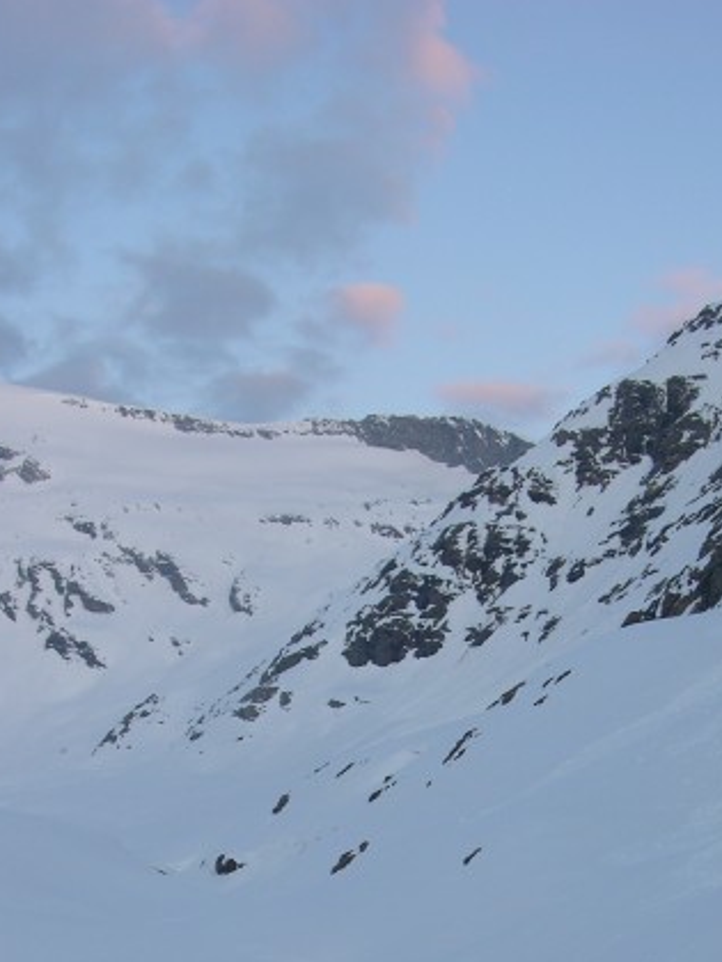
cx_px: 419
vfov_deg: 29.1
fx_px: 1780
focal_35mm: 64
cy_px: 861
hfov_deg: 22.9
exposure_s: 1/51.2
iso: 50
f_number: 3.5
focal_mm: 8.9
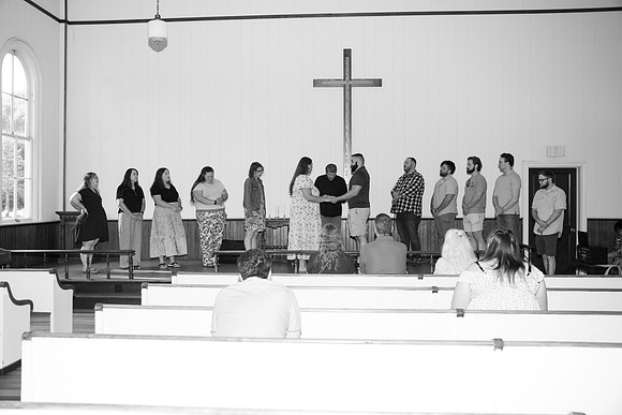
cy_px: 208
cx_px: 311
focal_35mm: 32
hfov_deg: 58.7
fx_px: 553
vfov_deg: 41.1
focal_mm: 32
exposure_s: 1/125
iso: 800
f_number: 5
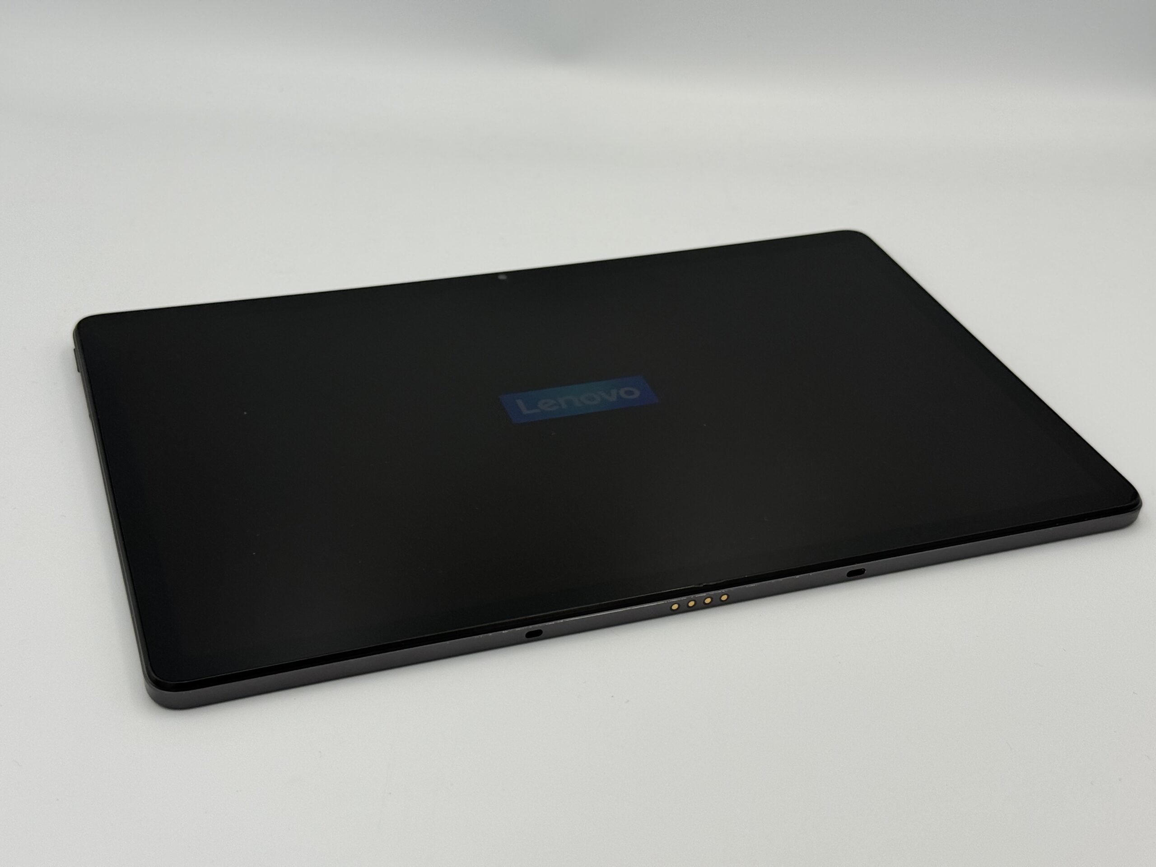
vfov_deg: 30.3
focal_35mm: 48
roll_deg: -2.7
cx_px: 578
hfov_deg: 39.7
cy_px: 434
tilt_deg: -33.2
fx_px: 1603
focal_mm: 6.76
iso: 64
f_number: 1.78
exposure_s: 1/754
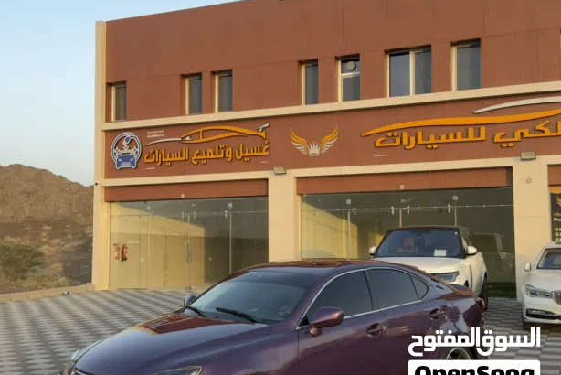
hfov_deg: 69.3
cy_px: 195
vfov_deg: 49.6
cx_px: 270
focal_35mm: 26
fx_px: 405
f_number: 1.78
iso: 80
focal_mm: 6.76
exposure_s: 1/356
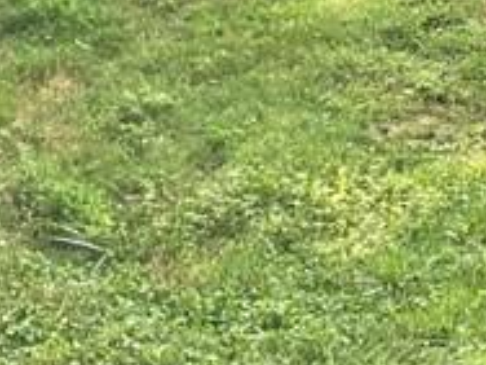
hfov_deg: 11.6
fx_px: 2218
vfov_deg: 8.5
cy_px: -541
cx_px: 884
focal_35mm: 158
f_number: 2.2
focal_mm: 4.15
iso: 25
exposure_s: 1/120
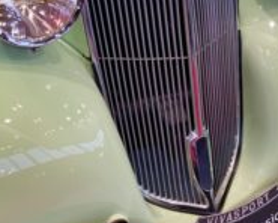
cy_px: 45
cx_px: 75
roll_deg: +1.2
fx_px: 543
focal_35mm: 66
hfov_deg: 28.4
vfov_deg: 22.8
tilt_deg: -24.5
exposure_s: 1/121
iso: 64
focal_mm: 4.25
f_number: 1.8
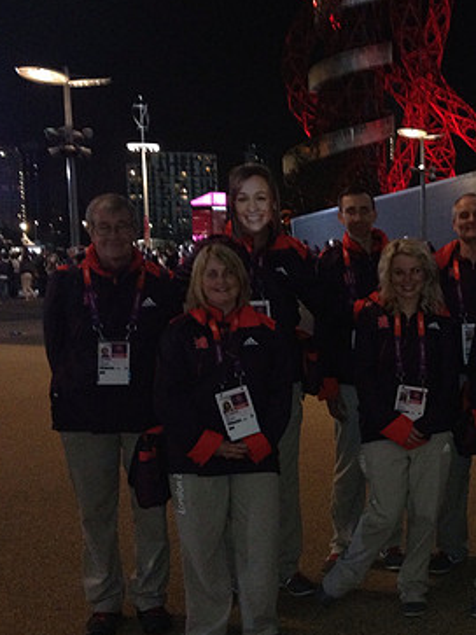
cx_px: 467
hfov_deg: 24.9
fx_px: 1027
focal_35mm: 56
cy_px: 342
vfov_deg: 34.3
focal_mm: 4.28
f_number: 2.4
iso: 320
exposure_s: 1/16
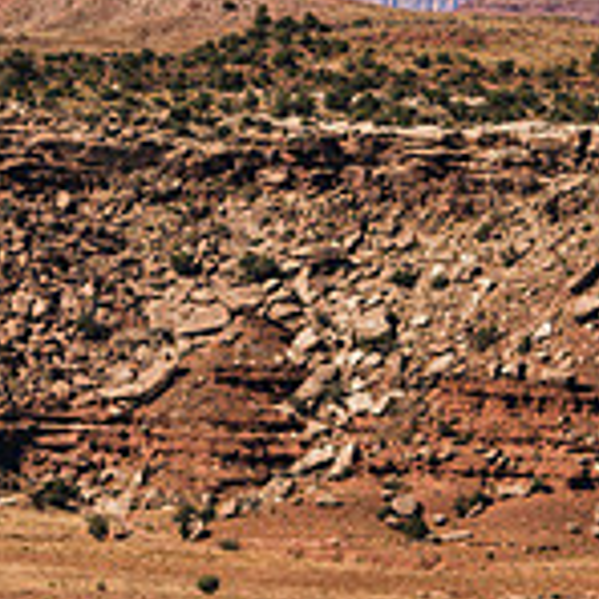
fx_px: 10102
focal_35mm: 516
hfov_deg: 3.4
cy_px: 830
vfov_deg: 3.4
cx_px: 401
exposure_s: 1/1250
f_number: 6.3
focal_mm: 200
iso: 160
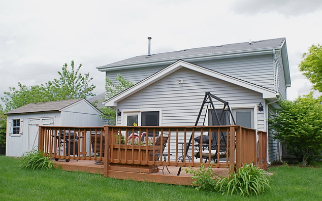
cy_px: 107
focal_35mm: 34
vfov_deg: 37.2
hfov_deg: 56.7
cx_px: 162
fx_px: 298
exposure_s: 1/100
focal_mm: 22
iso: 100
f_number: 10
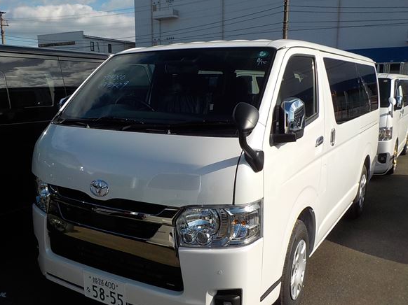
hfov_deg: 55.3
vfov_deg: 42.9
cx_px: 191
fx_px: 389
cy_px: 163
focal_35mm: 33
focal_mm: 4.1
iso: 125
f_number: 3.3
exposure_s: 1/1250
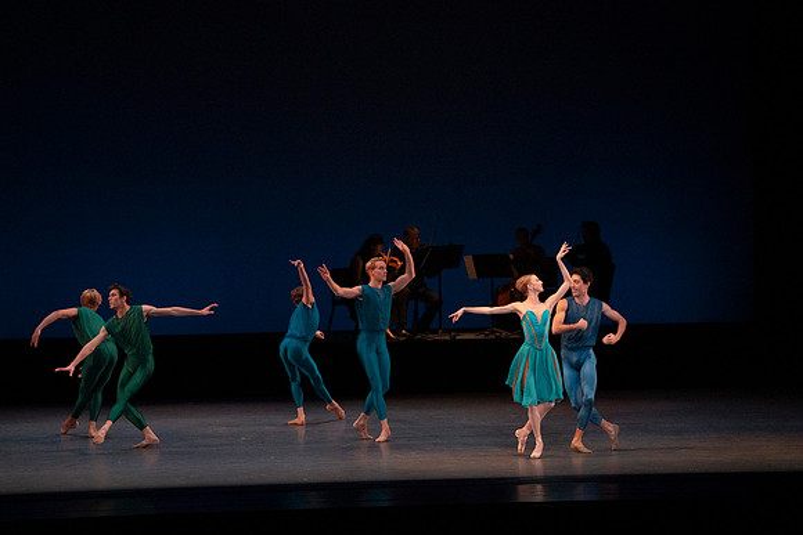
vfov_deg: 7.9
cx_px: 402
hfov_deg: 11.9
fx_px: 3860
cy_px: 268
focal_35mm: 173
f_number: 7.1
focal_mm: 173
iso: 8000
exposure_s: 1/400
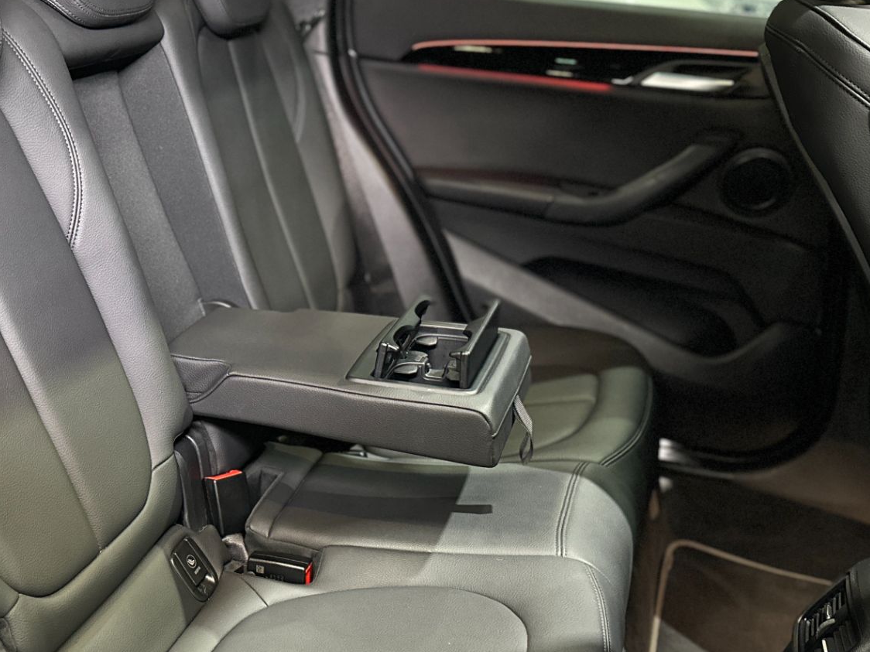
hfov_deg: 44.1
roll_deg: +0.1
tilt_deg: -26.1
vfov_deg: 34.8
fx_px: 1030
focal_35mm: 41
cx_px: 207
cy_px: 437
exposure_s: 1/40
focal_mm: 6.86
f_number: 1.78
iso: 1000
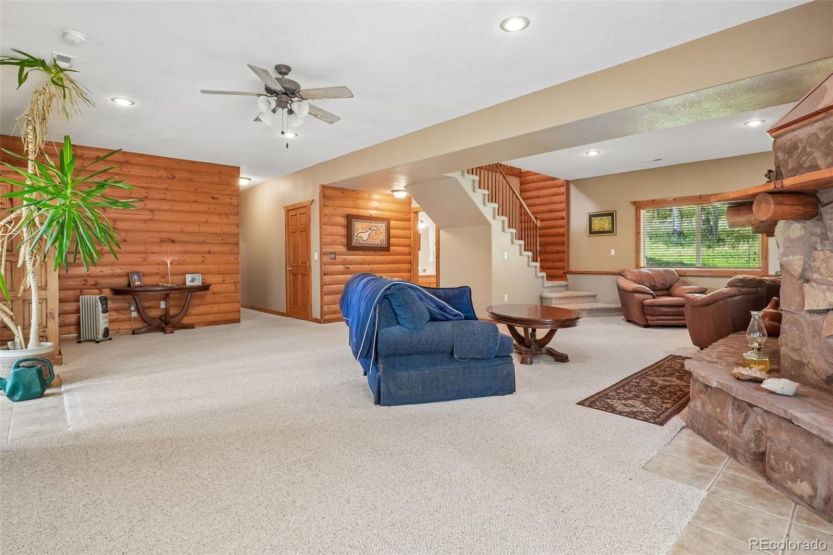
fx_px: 382
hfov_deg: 95.0
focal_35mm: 16
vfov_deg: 72.0
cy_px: 278
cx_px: 416
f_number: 8
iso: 500
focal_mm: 11
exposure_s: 1/10
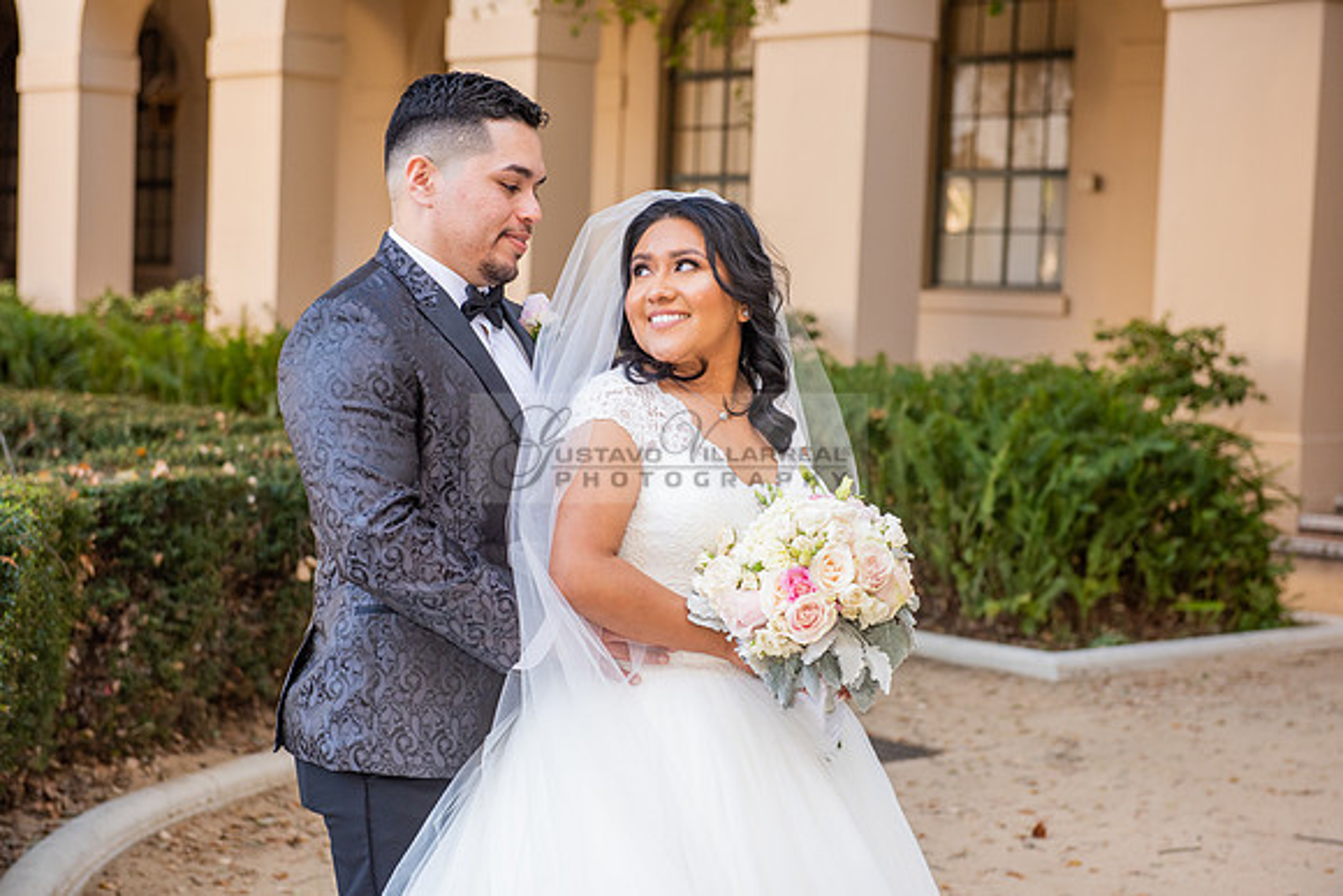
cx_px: 672
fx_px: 2612
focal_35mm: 70
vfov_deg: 19.5
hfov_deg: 28.8
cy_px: 448
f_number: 4.5
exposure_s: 1/200
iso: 640
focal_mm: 70
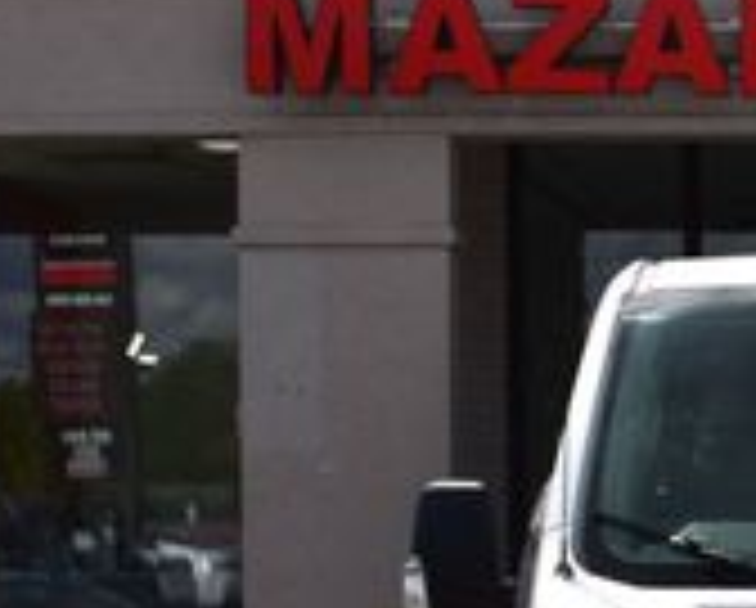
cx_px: 1161
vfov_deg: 11.4
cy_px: 640
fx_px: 2999
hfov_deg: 13.5
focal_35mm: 134
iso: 200
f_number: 11
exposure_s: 1/640
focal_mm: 25
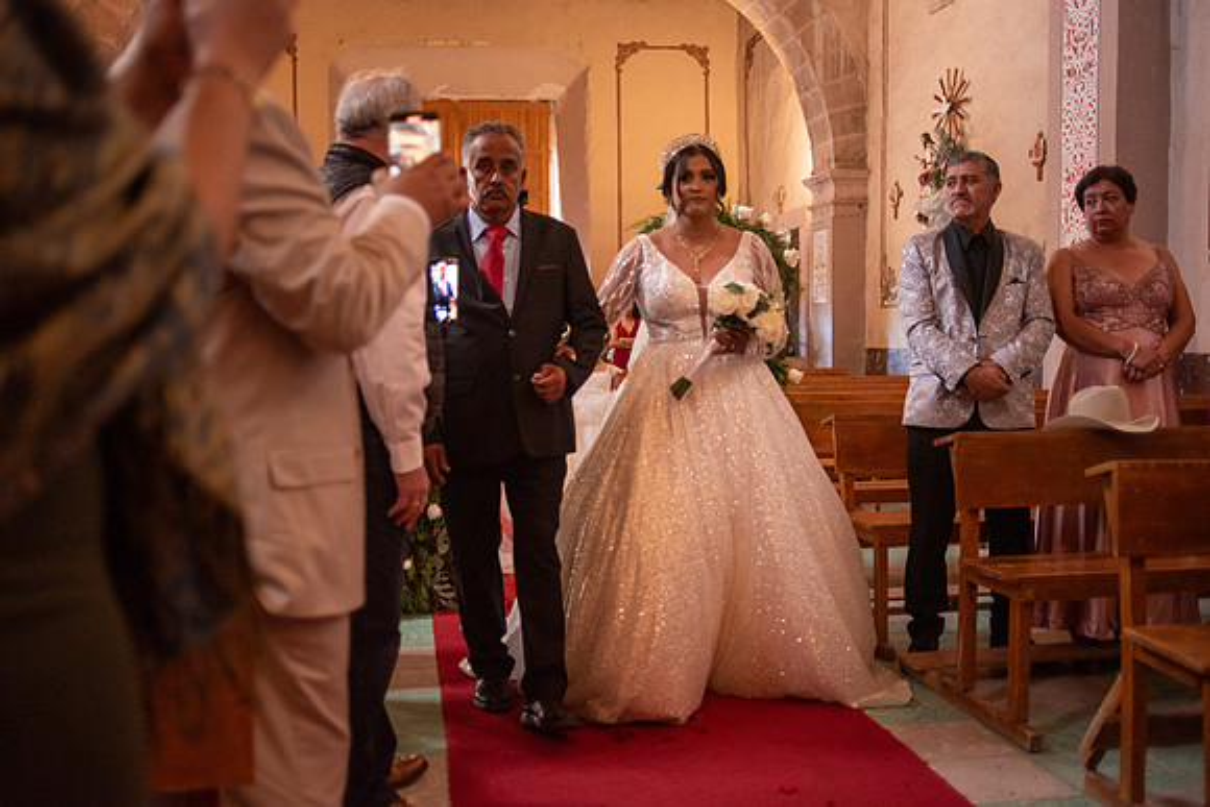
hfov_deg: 54.4
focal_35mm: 35
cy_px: 404
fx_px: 1177
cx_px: 605
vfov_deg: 37.9
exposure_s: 1/500
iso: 1600
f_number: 2
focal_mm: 35
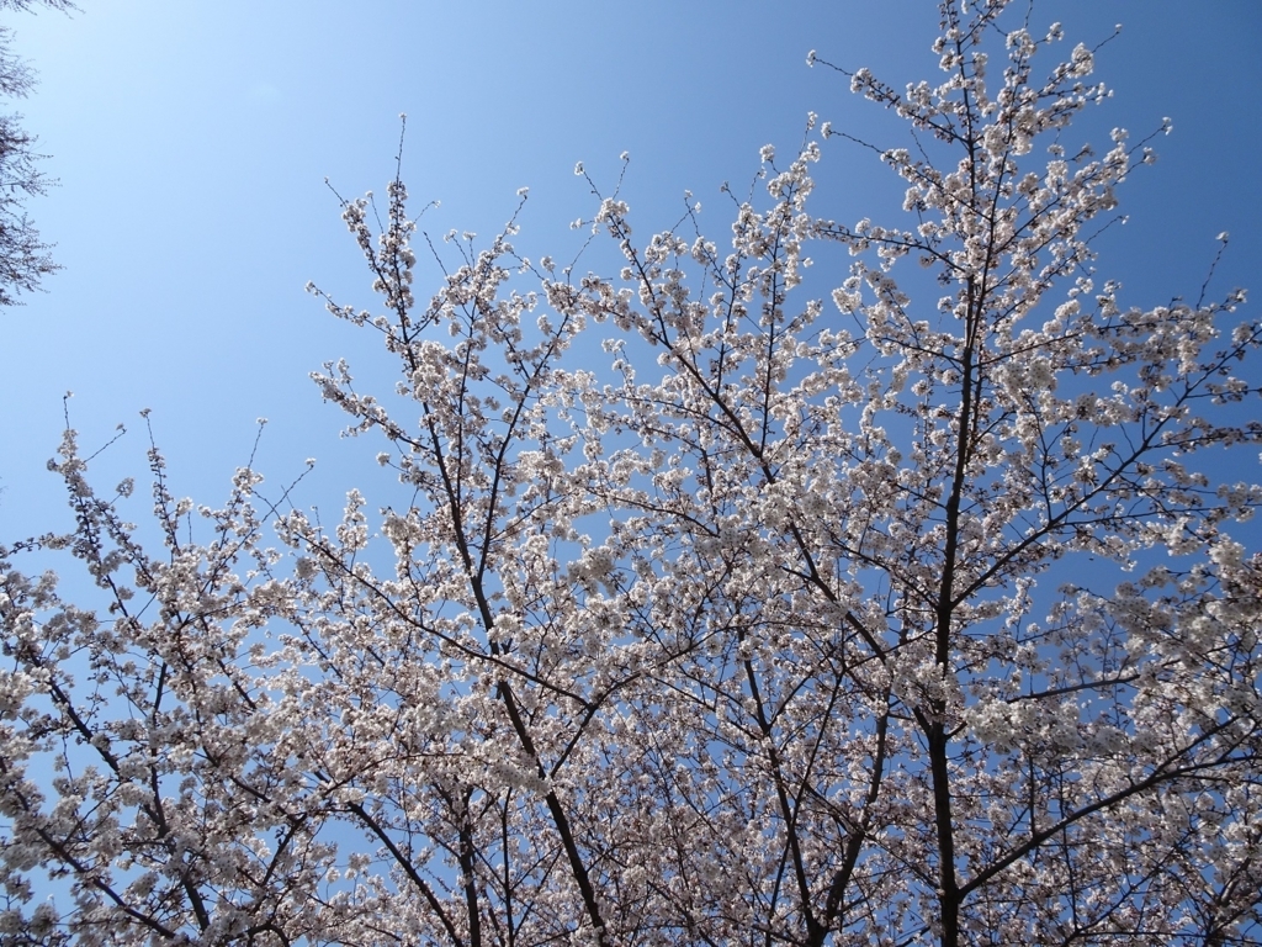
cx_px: 631
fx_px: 875
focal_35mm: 24
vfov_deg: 56.8
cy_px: 474
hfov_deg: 71.6
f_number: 3.5
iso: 80
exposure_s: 1/1250
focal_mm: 4.1
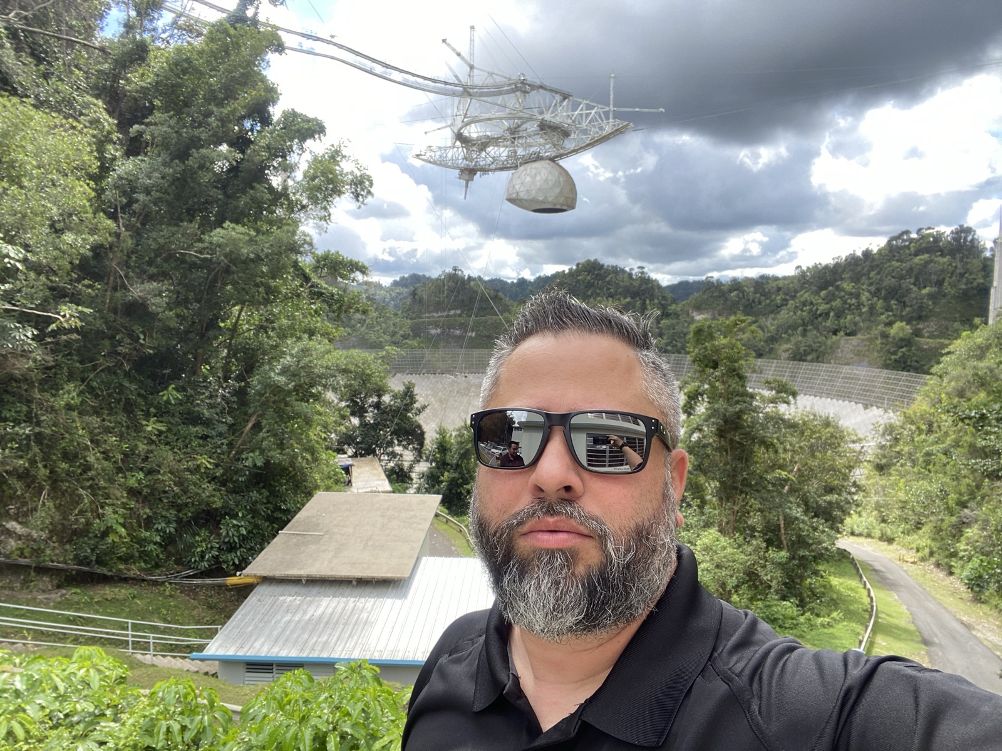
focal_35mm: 23
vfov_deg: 58.9
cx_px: 501
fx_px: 666
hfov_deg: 73.9
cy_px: 376
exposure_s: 1/157
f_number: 2.2
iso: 25
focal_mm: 2.71
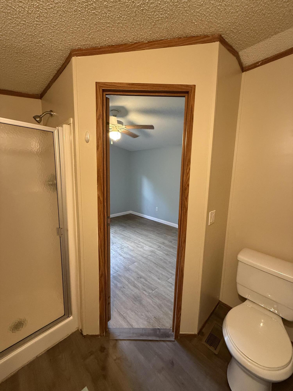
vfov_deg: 102.1
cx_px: 146
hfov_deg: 85.7
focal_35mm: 14
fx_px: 158
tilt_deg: -6.6
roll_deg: -2.1
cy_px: 196
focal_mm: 2.22
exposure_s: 1/60
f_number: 2.2
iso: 500
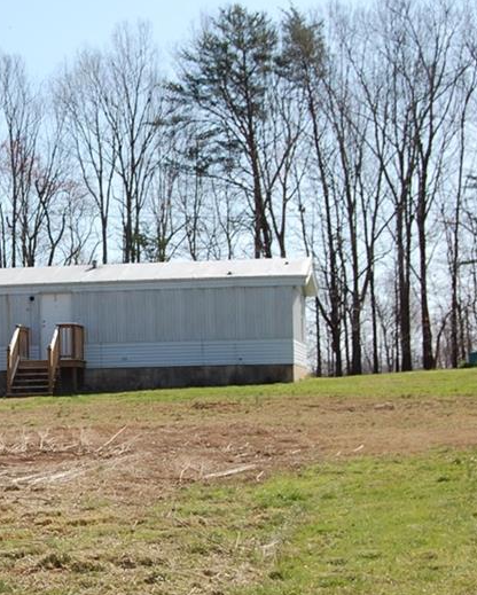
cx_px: -30
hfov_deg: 15.5
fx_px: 1708
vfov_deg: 19.8
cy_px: 327
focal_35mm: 97
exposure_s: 1/400
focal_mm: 35
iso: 200
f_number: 10
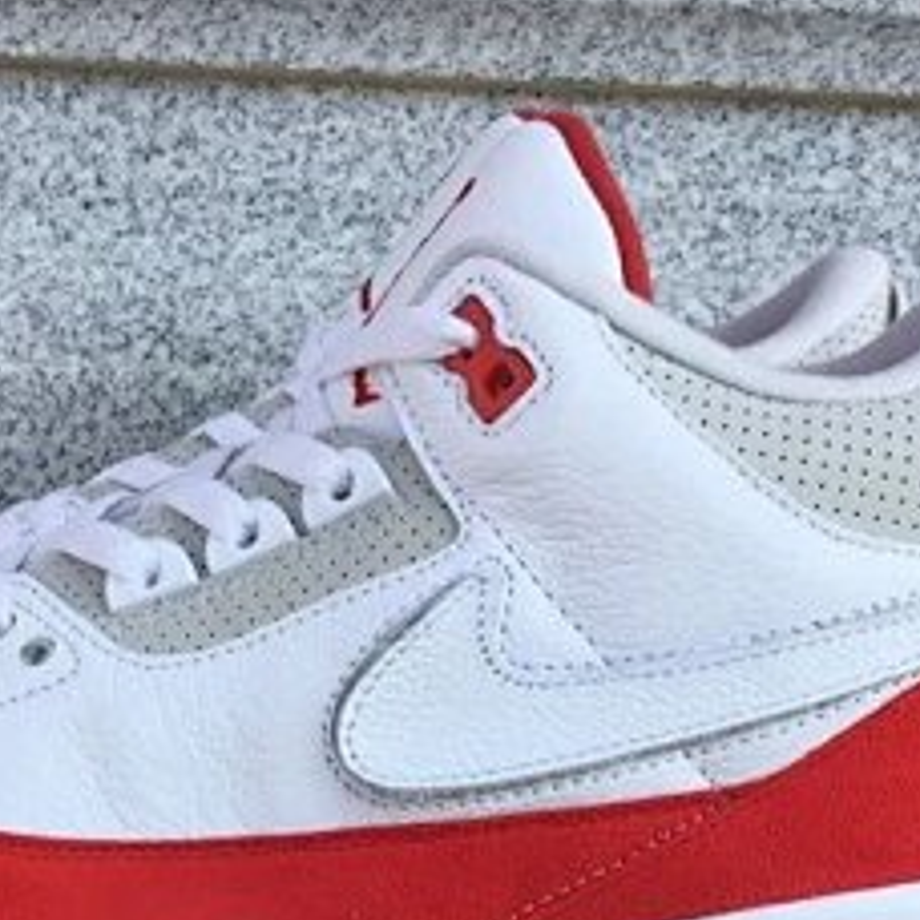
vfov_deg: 21.8
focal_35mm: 77
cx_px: 274
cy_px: 888
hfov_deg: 22.3
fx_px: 2315
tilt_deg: -15.3
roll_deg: -1.8
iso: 25
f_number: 2.4
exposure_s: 1/433
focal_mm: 3.3
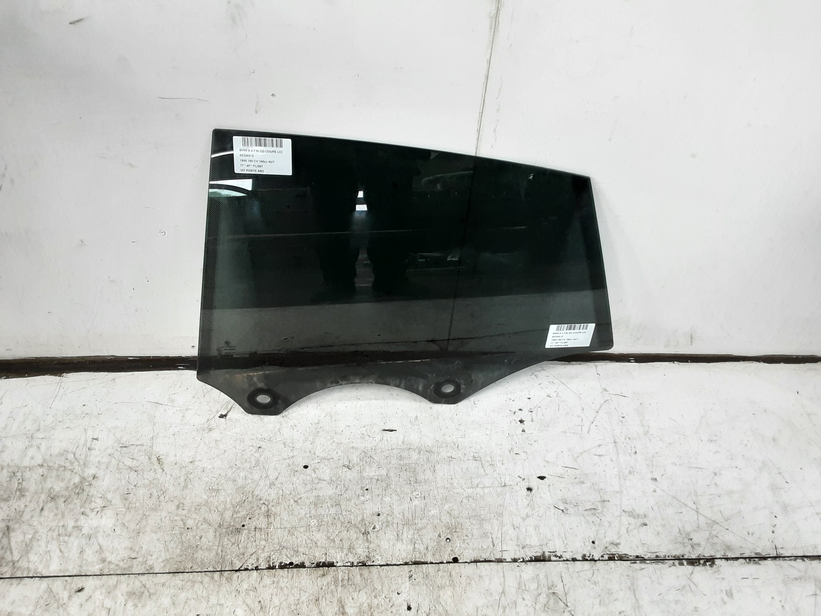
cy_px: 308
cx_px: 410
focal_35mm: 27
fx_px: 640
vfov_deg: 51.4
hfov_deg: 65.3
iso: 80
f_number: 1.9
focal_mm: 2.91
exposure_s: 1/50
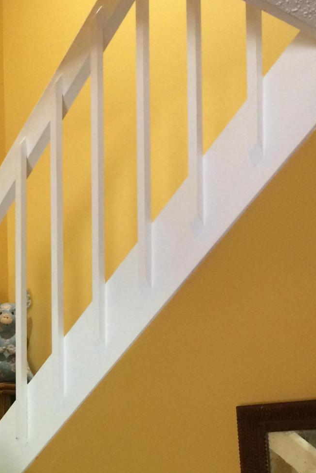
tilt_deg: -0.6
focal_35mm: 62
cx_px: 29
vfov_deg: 31.2
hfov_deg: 21.4
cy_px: 404
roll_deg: +0.1
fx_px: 816
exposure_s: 1/24
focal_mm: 4.15
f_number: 2.2
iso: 320
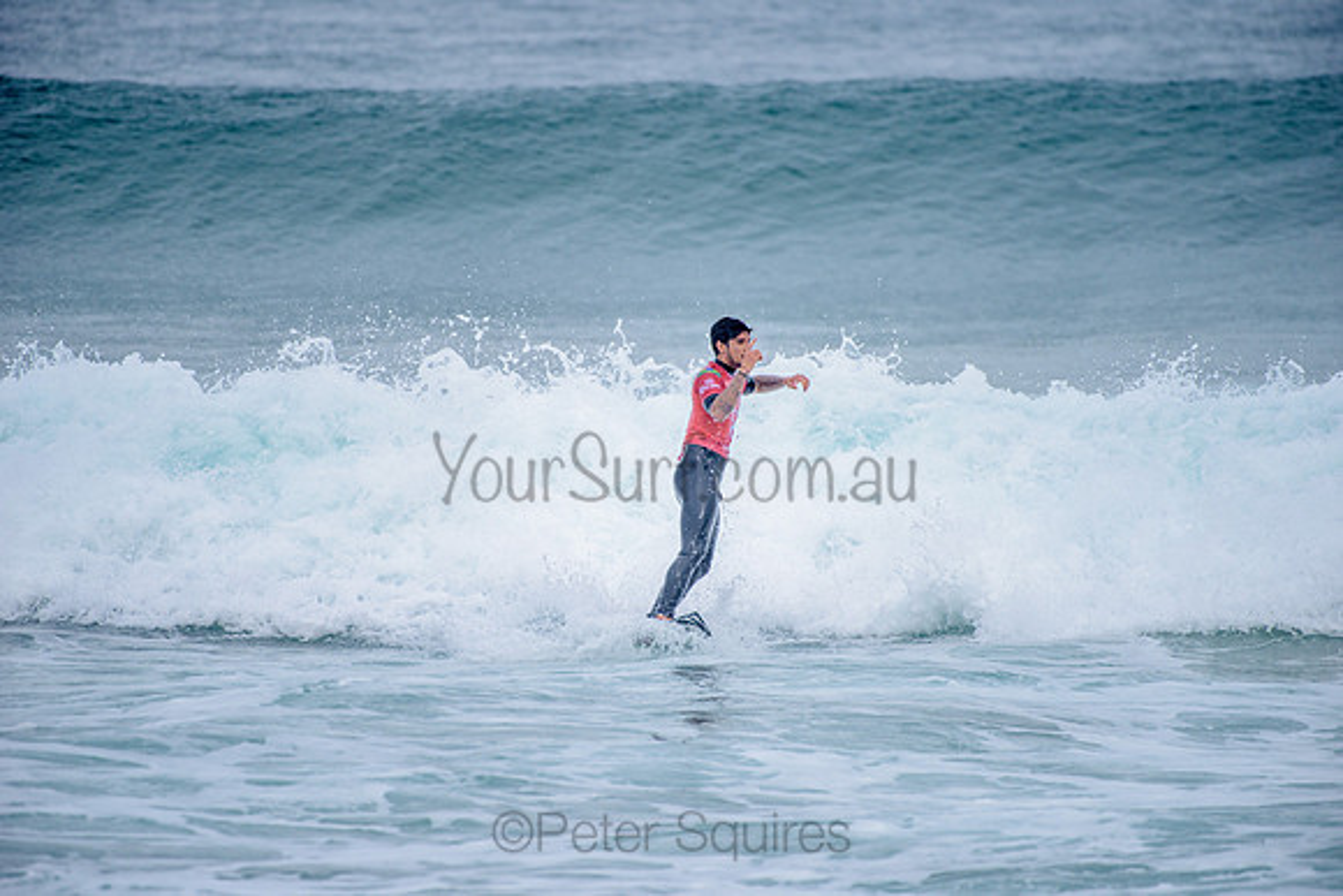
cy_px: 448
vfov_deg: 2.8
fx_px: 18656
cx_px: 672
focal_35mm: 500
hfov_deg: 4.1
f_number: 5.6
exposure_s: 1/2000
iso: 220
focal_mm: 500
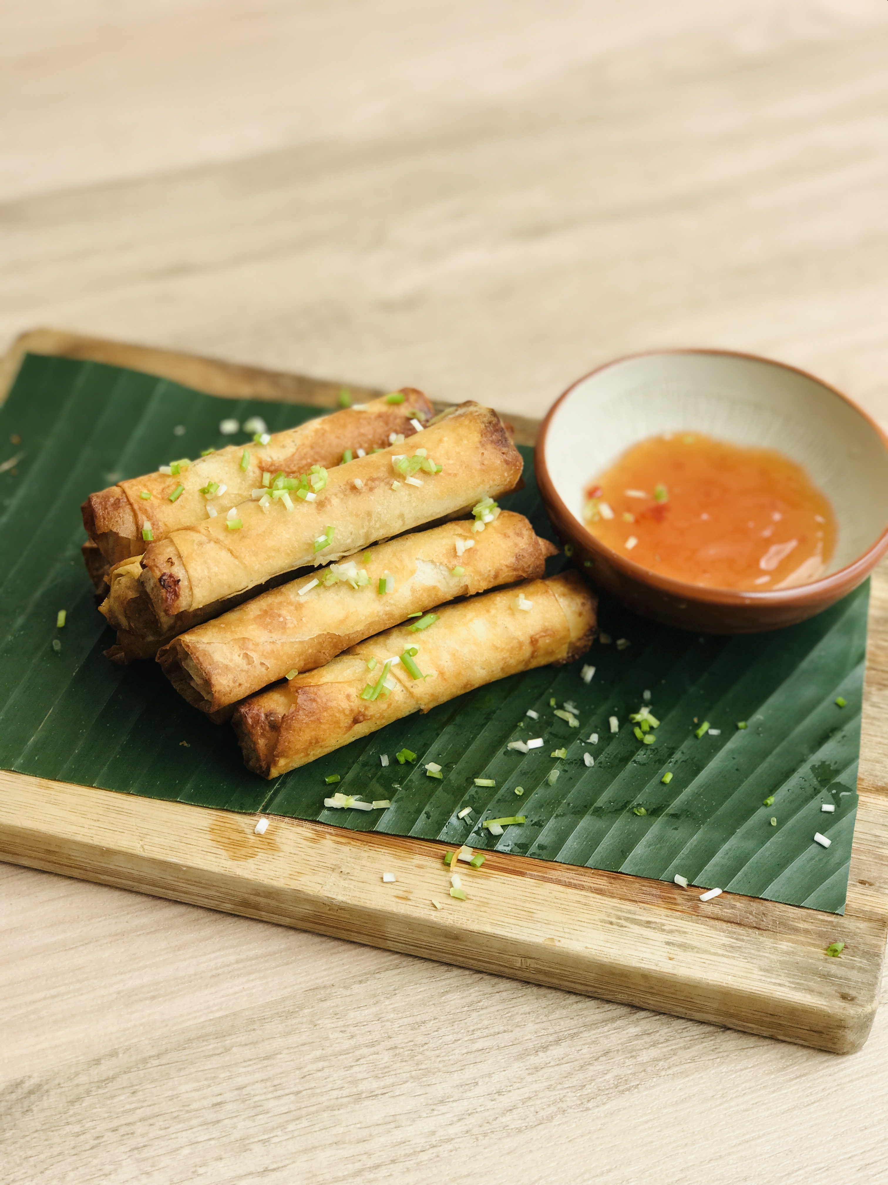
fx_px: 1950
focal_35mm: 57
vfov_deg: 33.8
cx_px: 444
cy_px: 592
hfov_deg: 25.7
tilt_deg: -46.1
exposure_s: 1/255
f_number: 2.8
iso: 20
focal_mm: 6.6
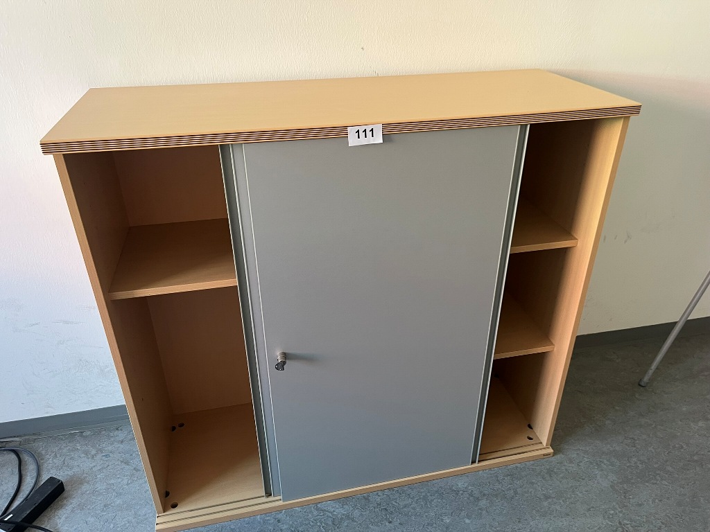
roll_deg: -0.5
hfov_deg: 67.3
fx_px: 533
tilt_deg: -21.2
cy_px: 266
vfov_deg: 53.1
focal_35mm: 26
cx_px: 355
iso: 125
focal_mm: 5.1
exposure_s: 1/50
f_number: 1.6
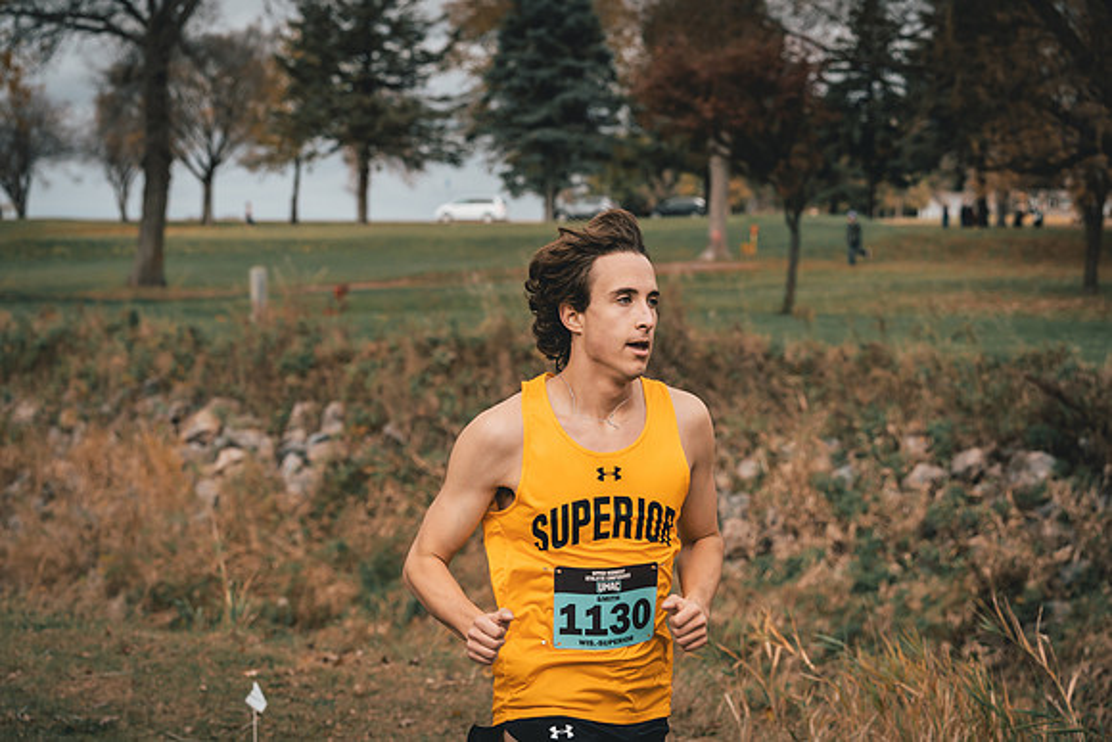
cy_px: 371
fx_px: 3059
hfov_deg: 20.6
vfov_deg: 13.8
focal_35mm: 99
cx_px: 556
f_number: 6.3
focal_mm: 99
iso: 400
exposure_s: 1/1250
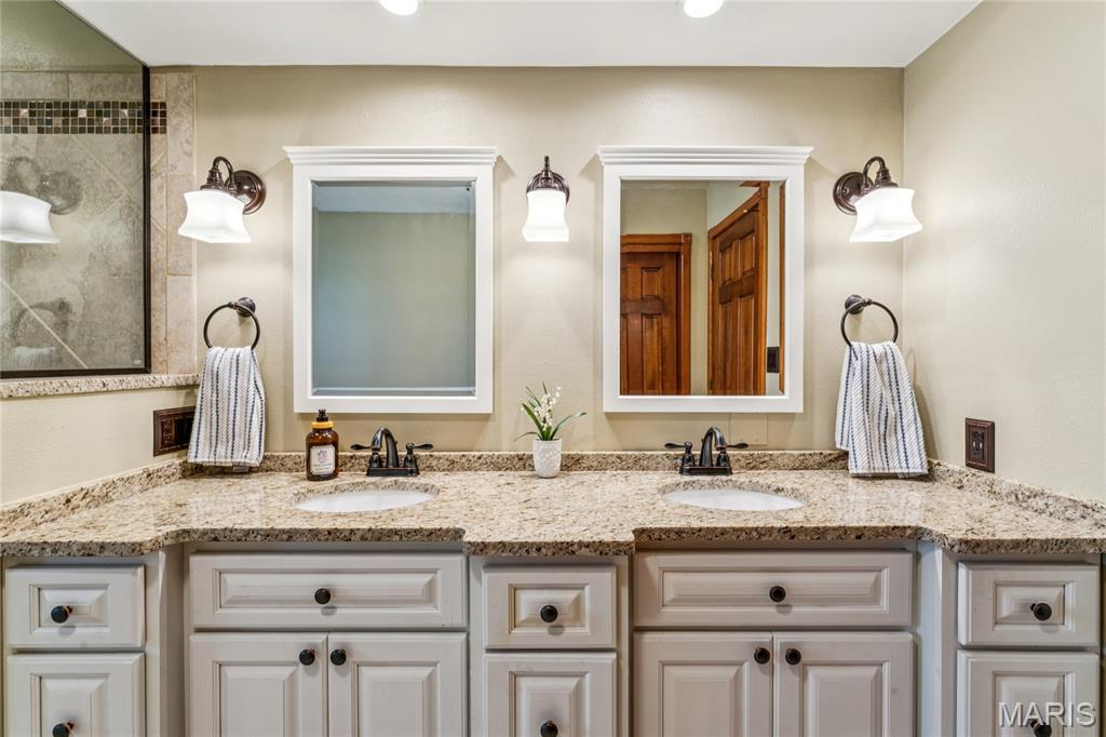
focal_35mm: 16
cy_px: 368
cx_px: 553
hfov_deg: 96.4
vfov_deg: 73.4
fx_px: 494
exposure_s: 1/3.33
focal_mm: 16.1
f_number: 13
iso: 200
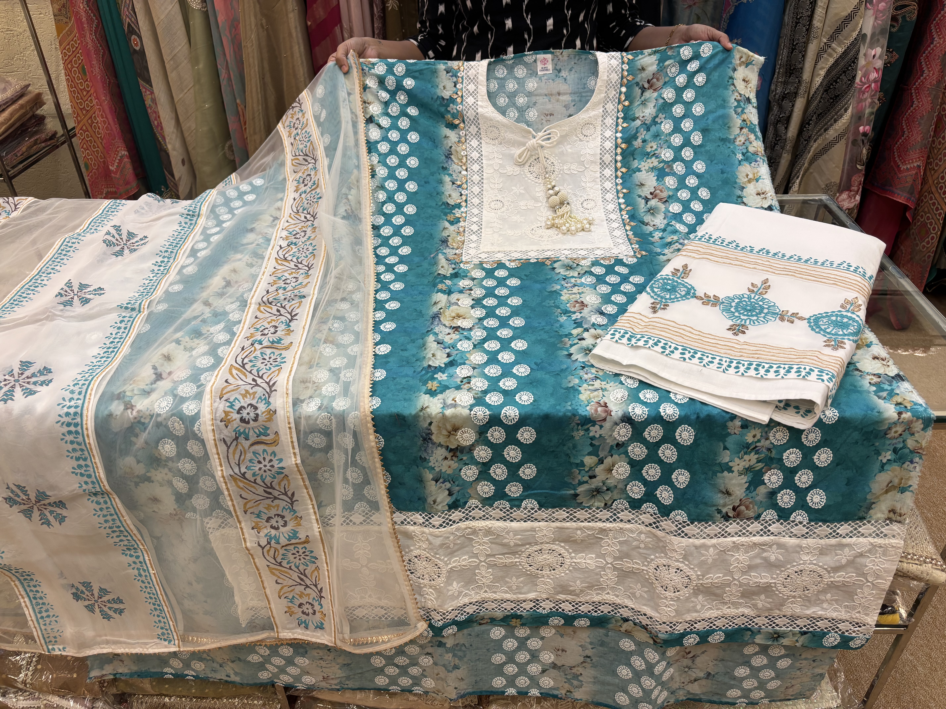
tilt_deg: -35.1
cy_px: 354
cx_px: 473
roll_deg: +1.5
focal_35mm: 26
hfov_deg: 67.3
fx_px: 711
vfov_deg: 53.1
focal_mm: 5.96
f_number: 1.6
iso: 100
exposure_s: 1/100
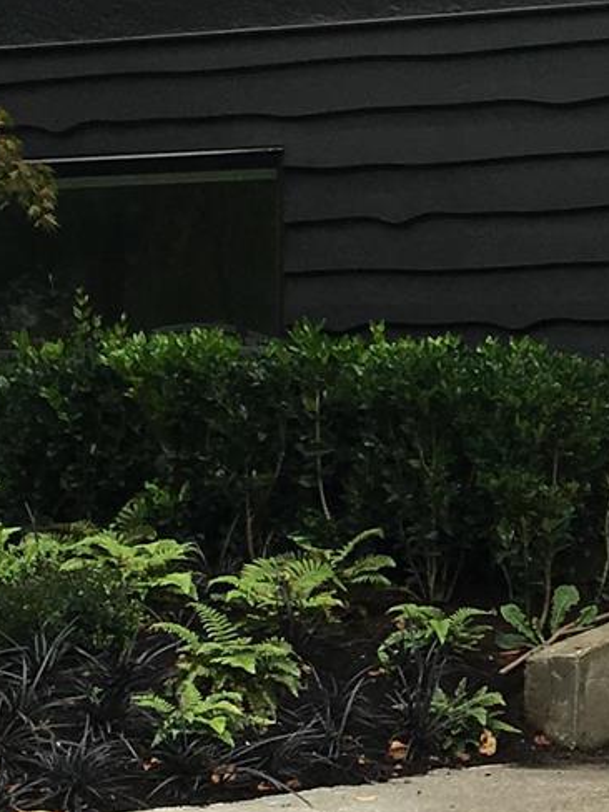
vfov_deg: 14.4
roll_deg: +0.1
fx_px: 3214
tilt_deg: +2.4
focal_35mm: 137
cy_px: 384
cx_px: 1070
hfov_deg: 10.3
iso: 25
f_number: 2.2
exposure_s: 1/300
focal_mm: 4.15
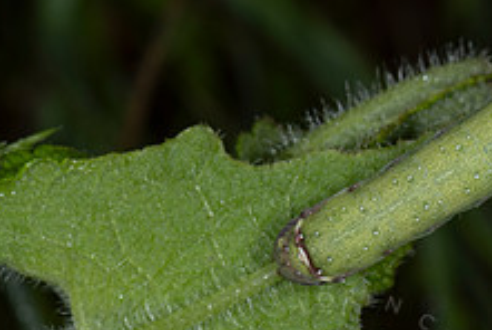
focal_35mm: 367
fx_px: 5022
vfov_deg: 3.8
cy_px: 109
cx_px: 565
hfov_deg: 5.6
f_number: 22
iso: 64
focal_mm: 105
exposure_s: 1/200
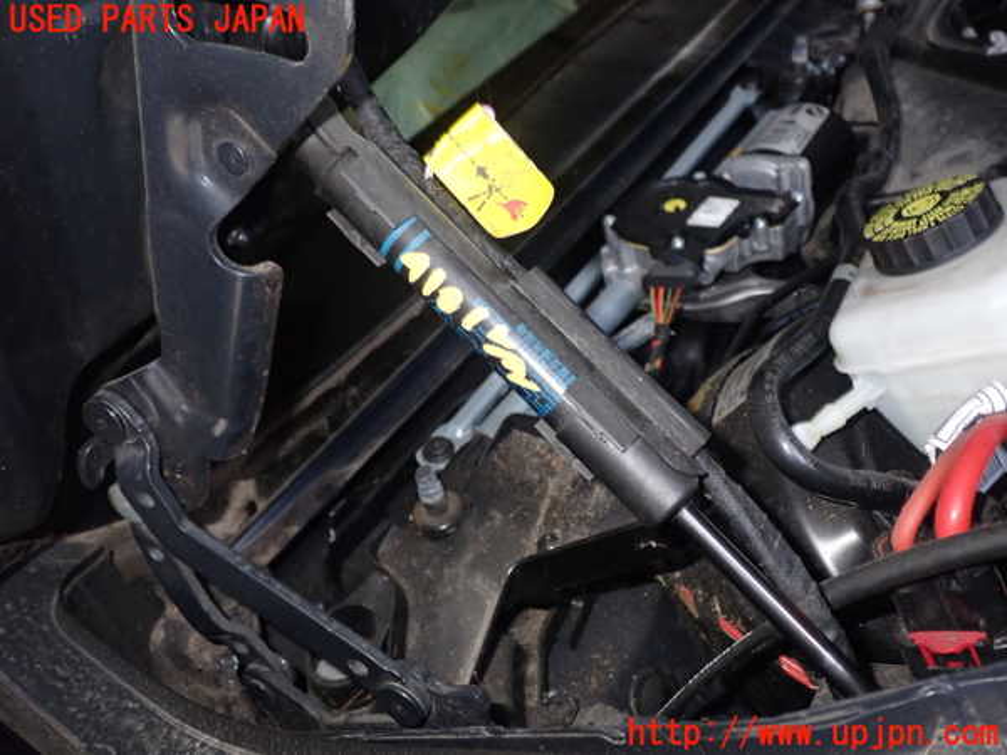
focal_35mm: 36
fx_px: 1047
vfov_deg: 39.7
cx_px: 504
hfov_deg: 51.4
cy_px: 378
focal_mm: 6.37
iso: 250
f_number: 7.1
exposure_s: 1/40
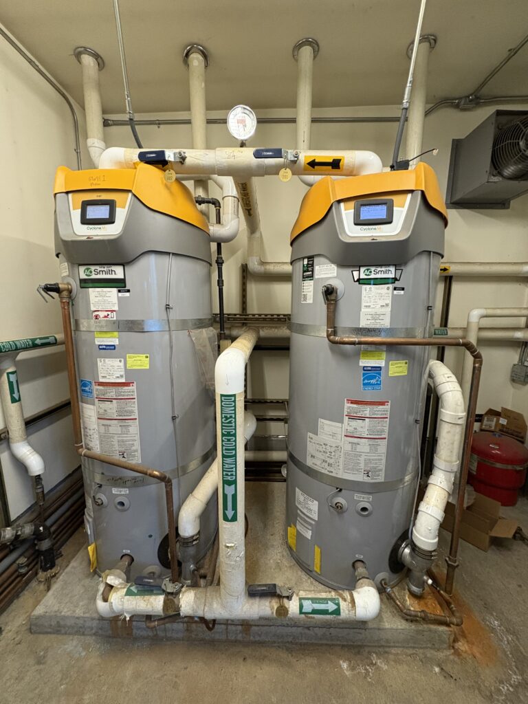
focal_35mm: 14
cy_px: 352
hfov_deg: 85.7
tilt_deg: -7.3
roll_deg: +0.0
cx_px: 264
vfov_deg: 102.1
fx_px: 285
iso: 500
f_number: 2.2
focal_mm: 2.22
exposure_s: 1/60
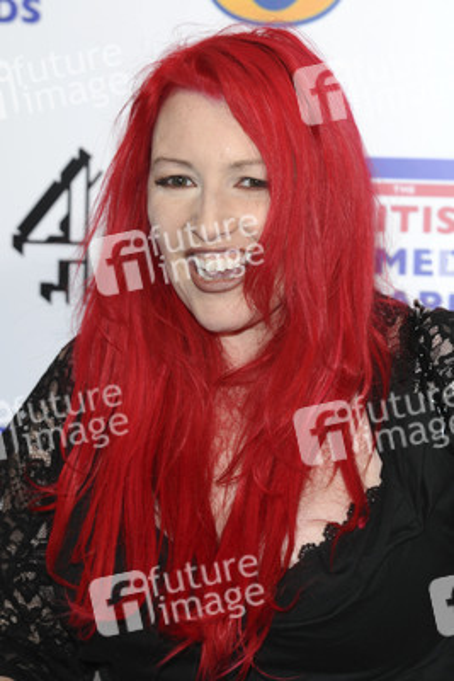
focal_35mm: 138
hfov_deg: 9.9
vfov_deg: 14.9
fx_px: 2608
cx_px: 227
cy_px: 340
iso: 320
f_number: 4.5
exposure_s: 1/200
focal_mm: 92
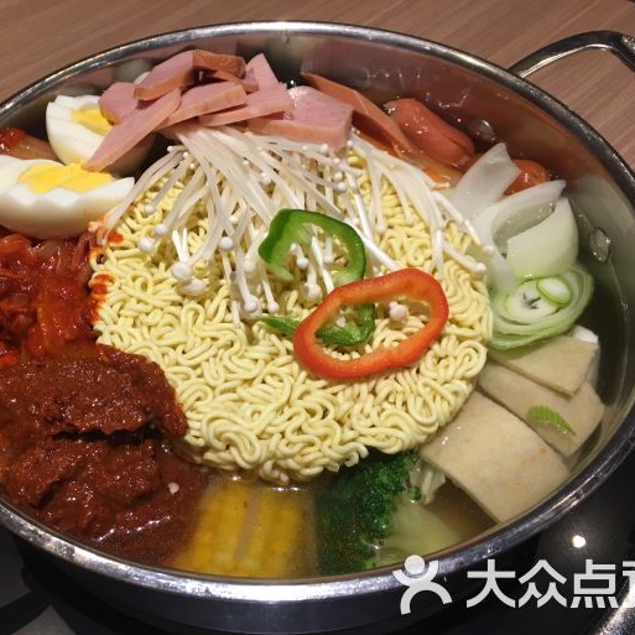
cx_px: 270
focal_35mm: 35
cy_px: 324
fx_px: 726
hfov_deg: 47.1
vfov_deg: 47.2
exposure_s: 1/33
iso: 80
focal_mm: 4.15
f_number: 2.2
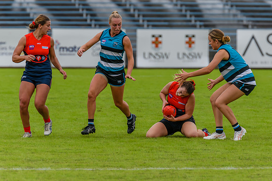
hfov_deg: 3.6
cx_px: 167
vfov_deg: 2.4
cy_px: 92
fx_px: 4355
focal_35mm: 576
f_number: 6.3
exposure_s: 1/2000
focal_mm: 420
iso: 800
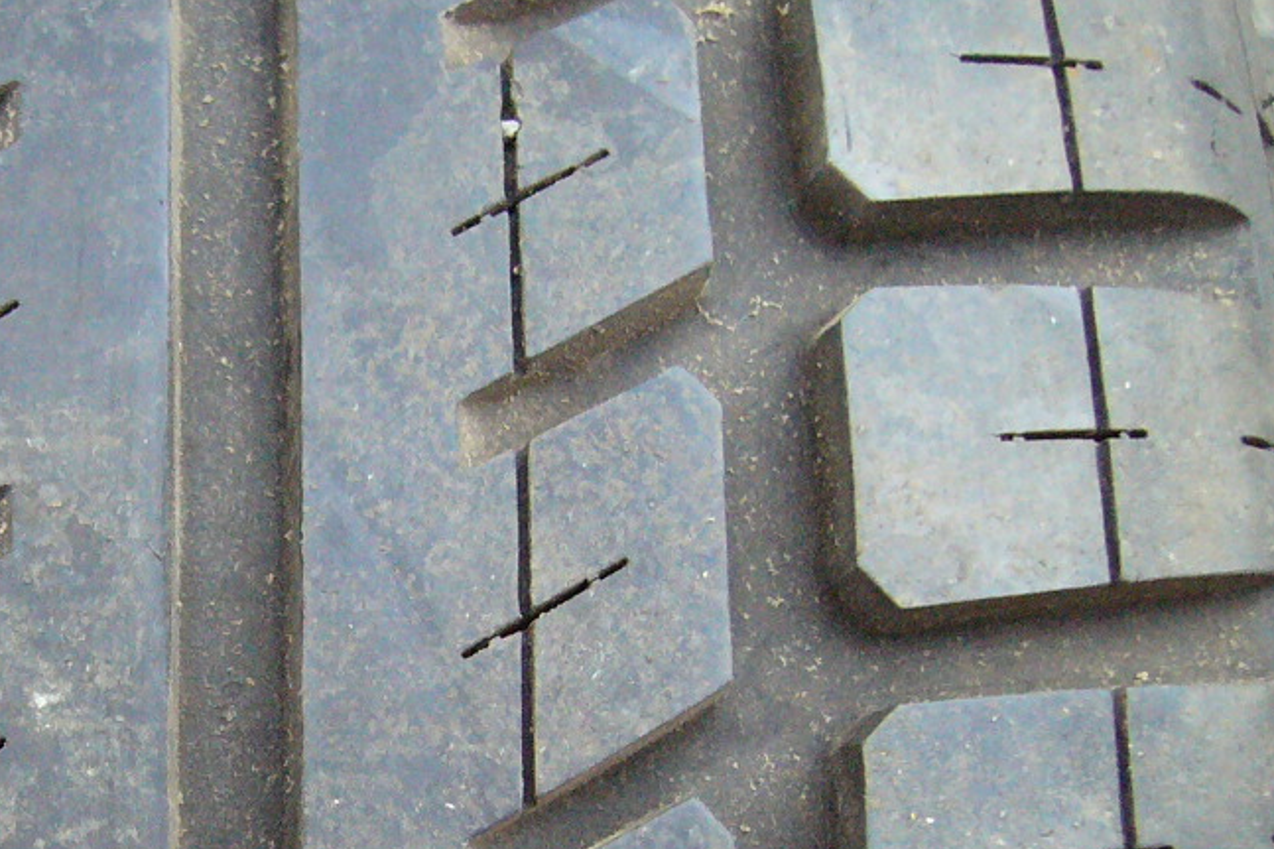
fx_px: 2547
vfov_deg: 18.5
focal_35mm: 72
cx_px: 199
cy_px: 798
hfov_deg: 27.3
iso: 400
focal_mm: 5.8
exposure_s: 1/250
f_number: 2.8
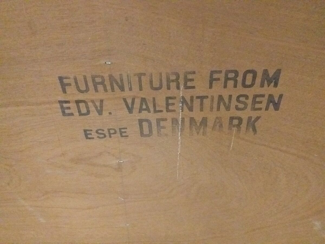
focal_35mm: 26
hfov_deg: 67.3
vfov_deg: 53.1
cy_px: 122
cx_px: 162
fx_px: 244
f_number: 1.9
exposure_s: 1/17
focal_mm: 3.6
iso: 1600
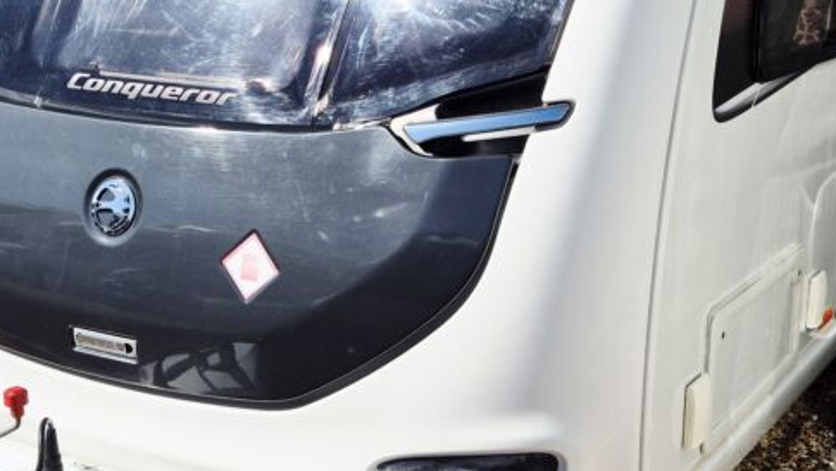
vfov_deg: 19.4
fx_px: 1375
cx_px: 393
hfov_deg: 33.8
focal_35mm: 62
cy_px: 162
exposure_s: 1/3333
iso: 25
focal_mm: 5.4
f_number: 1.8
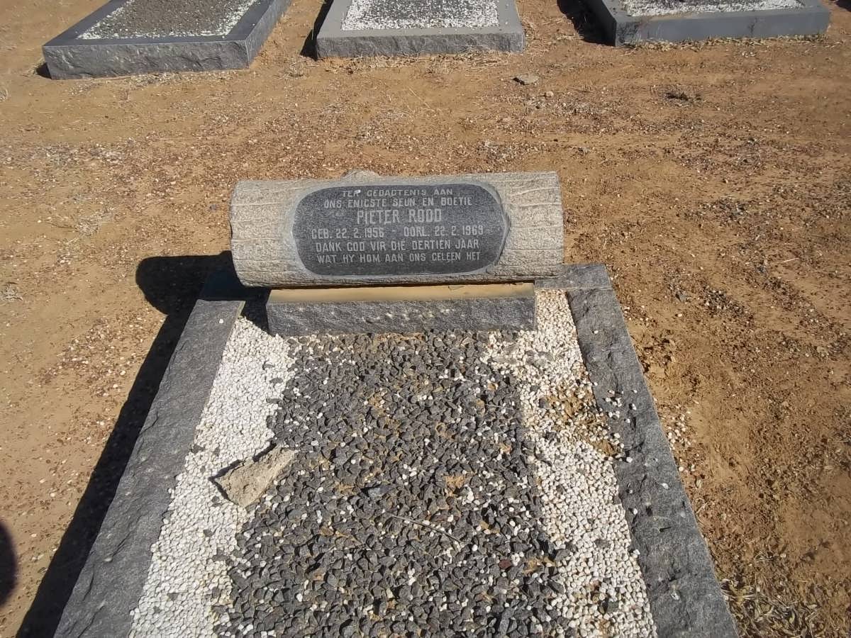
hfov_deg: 56.8
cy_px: 319
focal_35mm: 32
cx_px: 426
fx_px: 787
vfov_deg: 44.2
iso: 80
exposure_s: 1/640
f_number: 5.5
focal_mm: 5.7
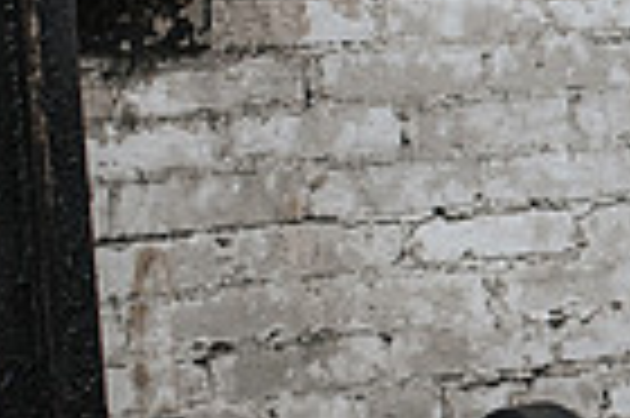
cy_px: 260
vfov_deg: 8.7
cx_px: 1162
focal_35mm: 157
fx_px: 2744
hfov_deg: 12.0
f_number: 3.2
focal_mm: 35
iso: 800
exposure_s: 1/250
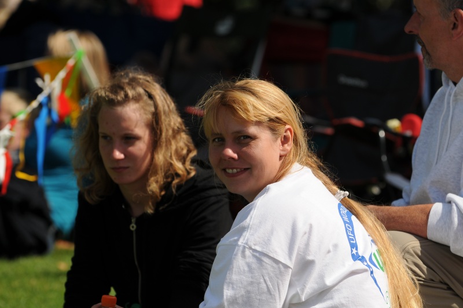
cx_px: 232
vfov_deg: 4.6
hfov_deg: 6.9
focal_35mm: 300
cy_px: 154
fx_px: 3853
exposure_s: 1/1600
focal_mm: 200
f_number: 5
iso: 200
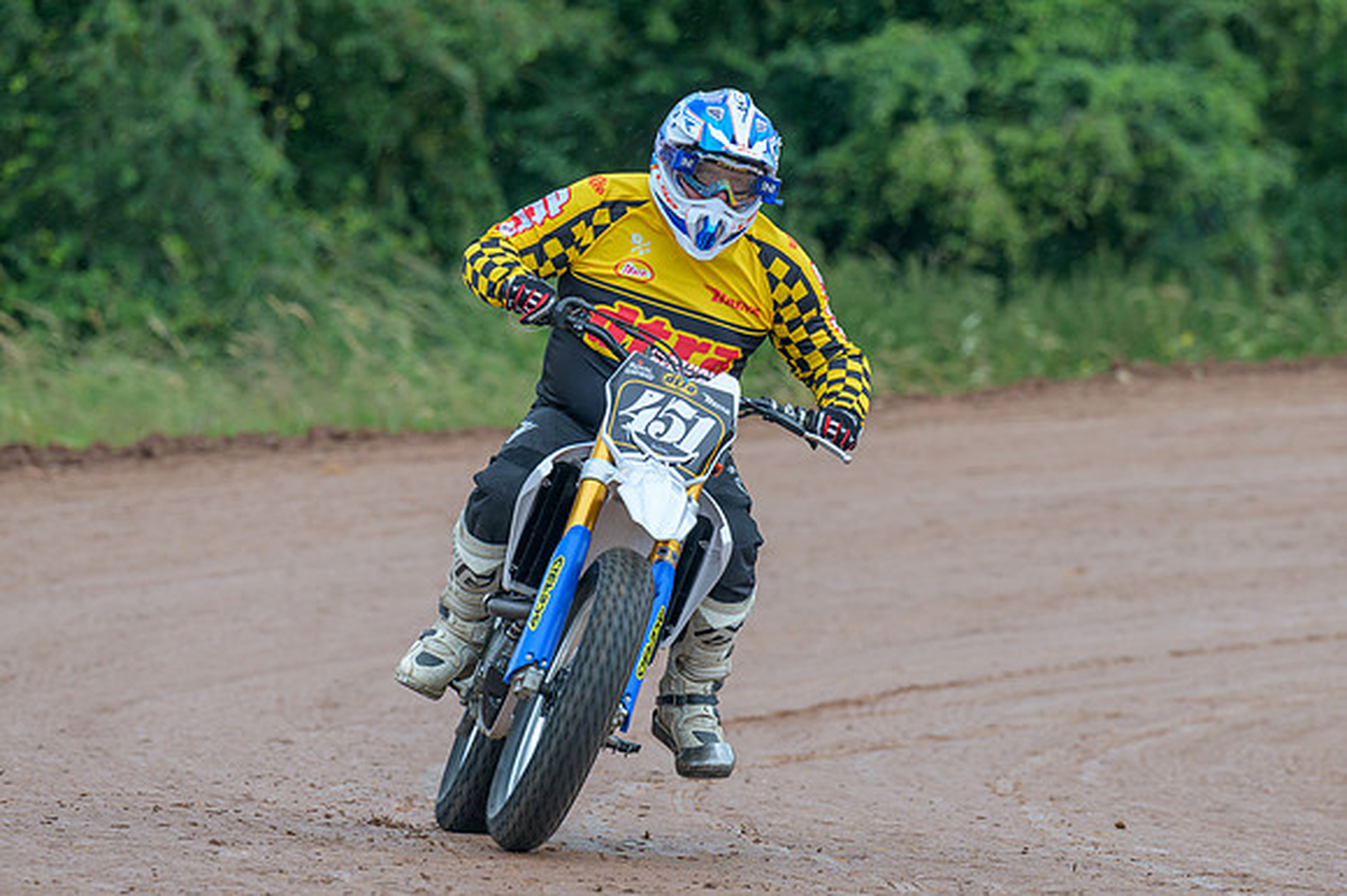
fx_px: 11998
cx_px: 720
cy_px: 447
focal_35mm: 321
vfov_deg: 4.3
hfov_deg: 6.4
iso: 140
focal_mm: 200
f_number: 4
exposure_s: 1/400
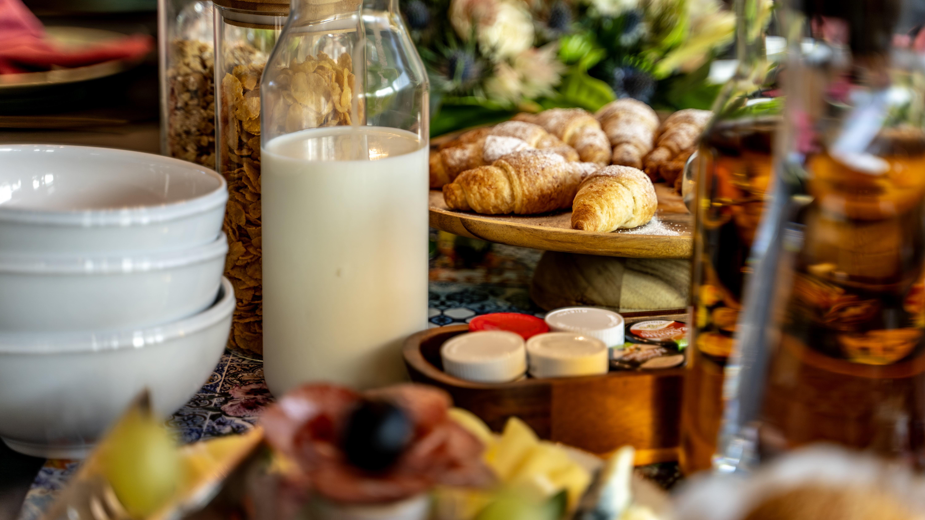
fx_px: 1938
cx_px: 464
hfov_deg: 26.9
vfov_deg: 15.3
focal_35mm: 79
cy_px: 242
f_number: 2.8
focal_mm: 75
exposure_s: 1/125
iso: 400
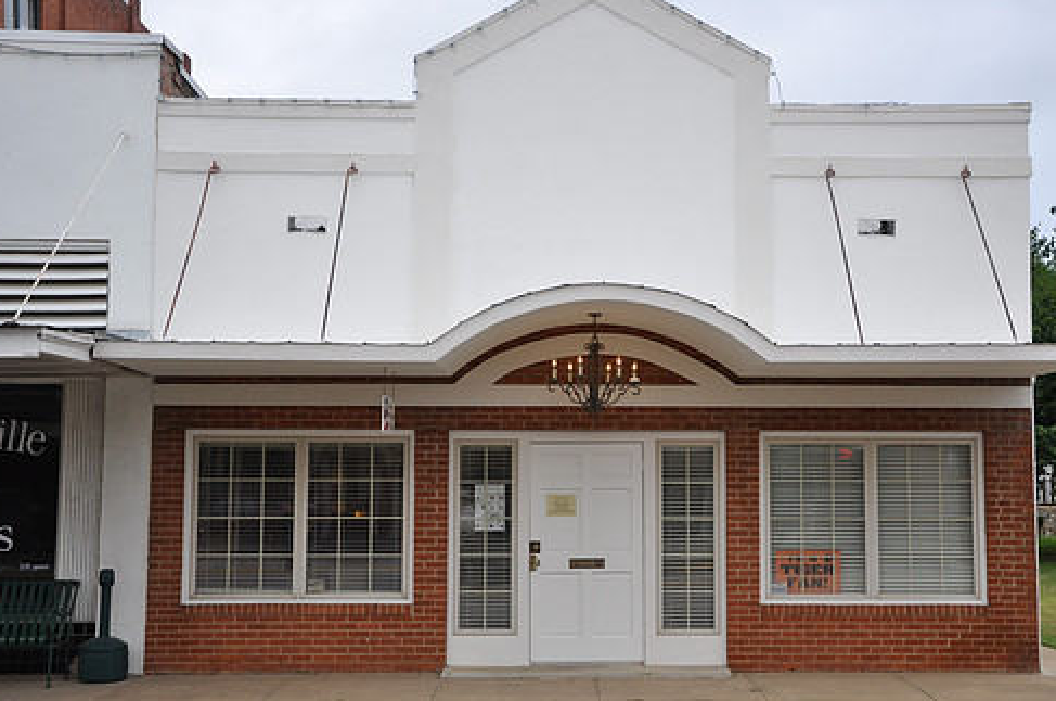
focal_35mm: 50
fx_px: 1464
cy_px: 361
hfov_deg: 39.6
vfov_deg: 26.9
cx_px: 596
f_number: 5.6
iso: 400
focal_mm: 28
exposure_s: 1/125
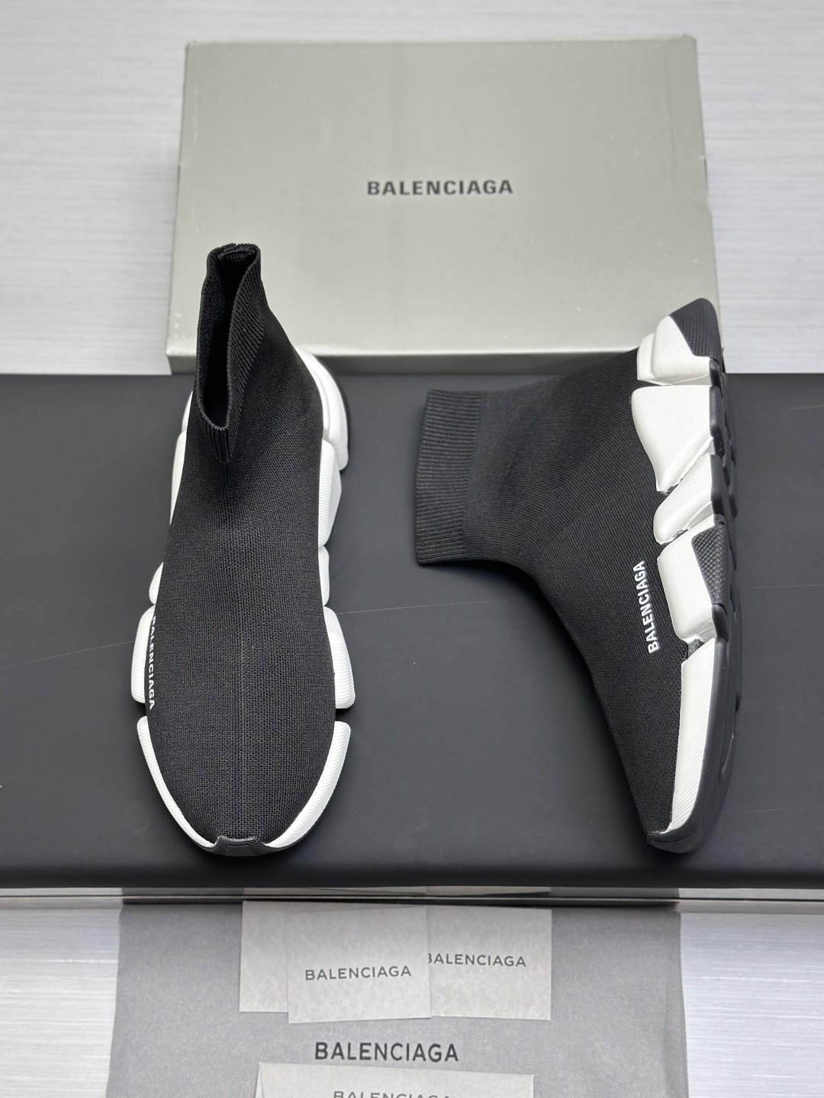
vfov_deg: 39.7
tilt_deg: -63.7
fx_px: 1523
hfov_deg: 30.3
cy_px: 549
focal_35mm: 48
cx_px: 412
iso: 100
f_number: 1.78
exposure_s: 1/50
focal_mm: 6.86
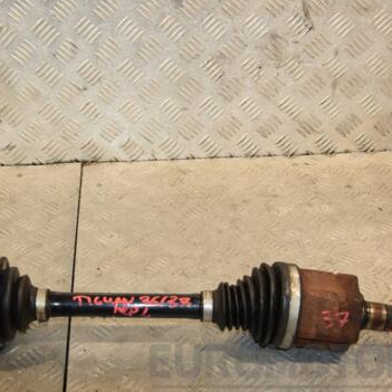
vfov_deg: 28.1
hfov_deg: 28.0
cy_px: 212
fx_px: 782
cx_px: 128
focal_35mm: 61
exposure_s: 1/200
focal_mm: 28
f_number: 5.6
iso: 800
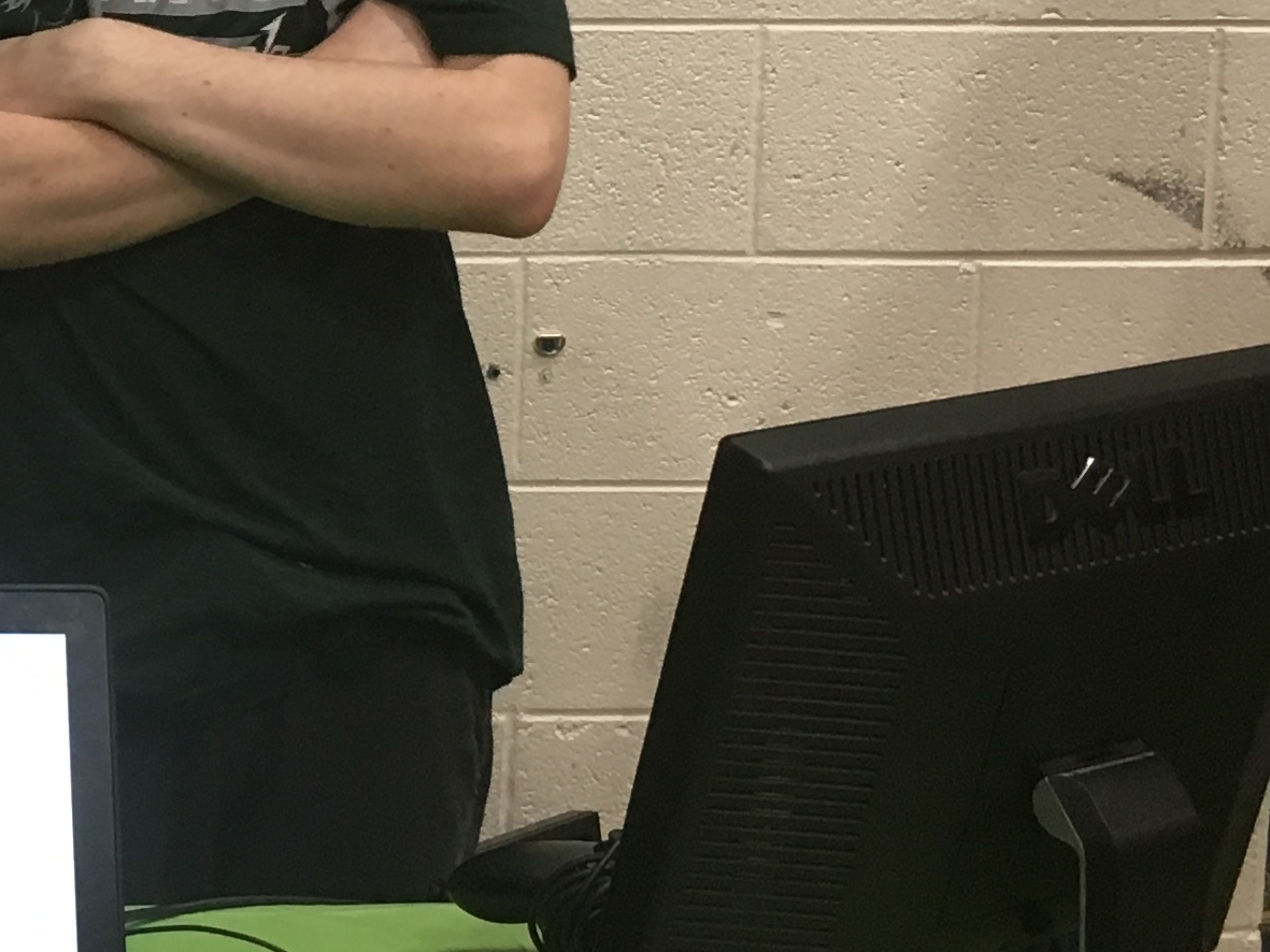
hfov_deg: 18.2
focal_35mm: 99
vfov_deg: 14.7
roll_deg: +0.1
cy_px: -9
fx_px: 3633
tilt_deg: -7.5
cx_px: -470
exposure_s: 1/30
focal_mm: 4.15
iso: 80
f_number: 2.2
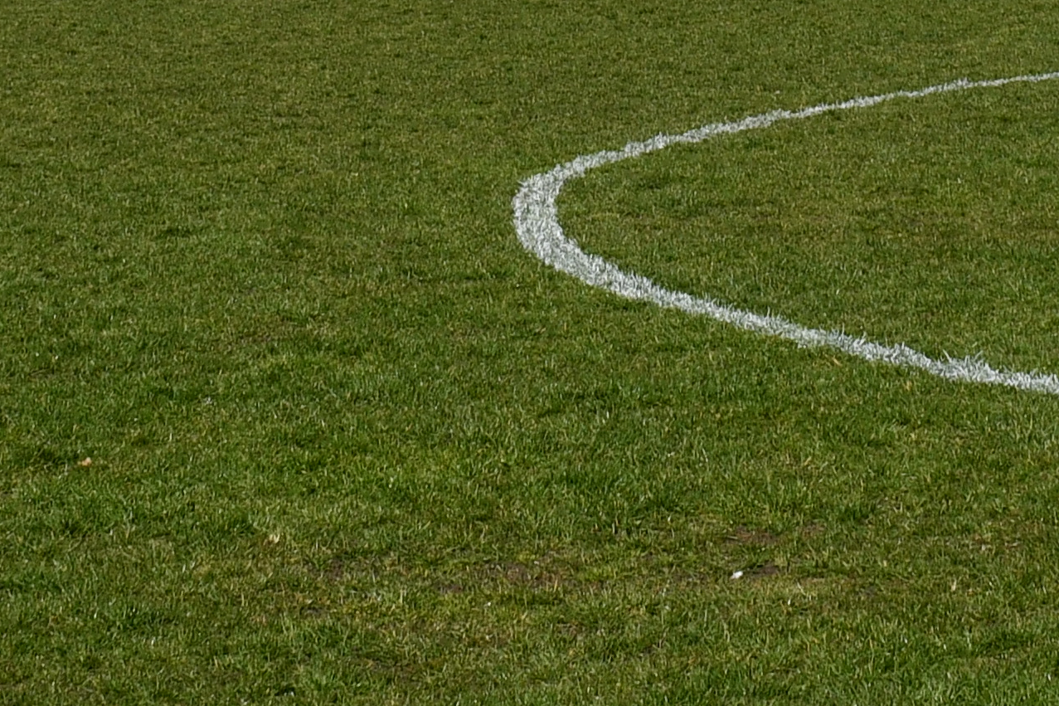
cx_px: 686
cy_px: -544
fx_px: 4617
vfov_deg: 8.4
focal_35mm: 157
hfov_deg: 13.1
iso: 100
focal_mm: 24
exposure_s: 1/400
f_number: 10
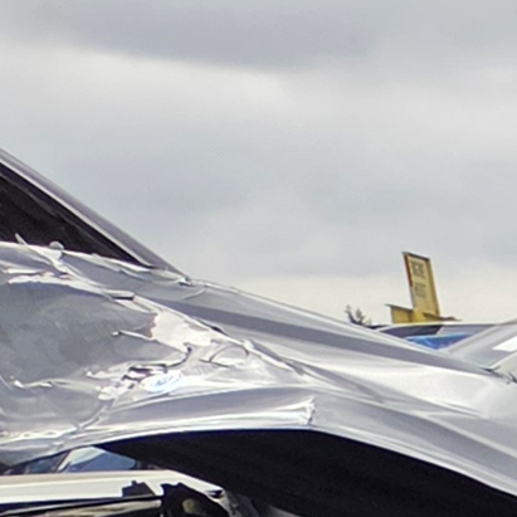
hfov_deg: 6.1
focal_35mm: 198
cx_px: 2492
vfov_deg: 8.0
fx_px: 3346
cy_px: 1374
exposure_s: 1/2657
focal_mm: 5.4
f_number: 1.8
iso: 80
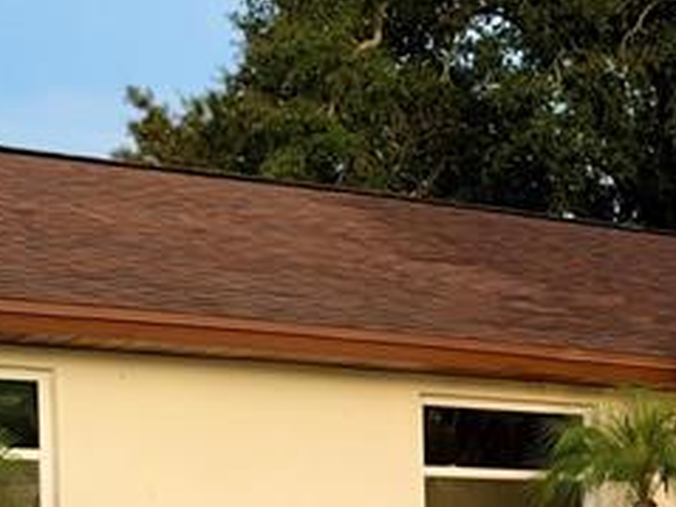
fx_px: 2010
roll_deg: -0.8
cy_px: 719
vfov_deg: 13.6
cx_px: 840
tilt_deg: -5.3
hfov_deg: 18.0
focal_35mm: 103
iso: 400
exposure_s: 1/40
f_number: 1.48
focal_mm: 6.93
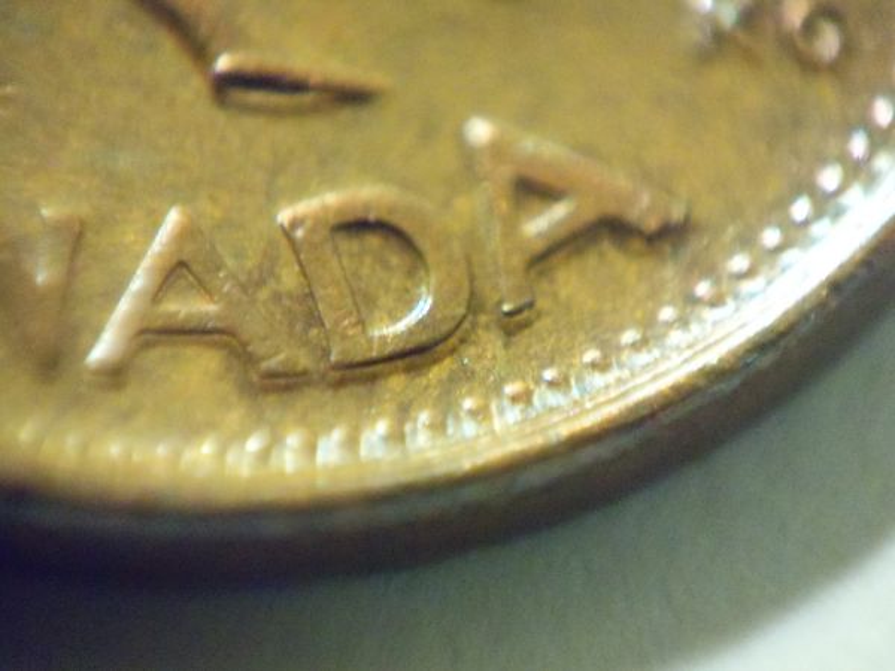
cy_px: 336
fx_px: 6386
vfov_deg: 6.0
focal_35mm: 247
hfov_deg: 8.0
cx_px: 448
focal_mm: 43.8
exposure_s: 1/30
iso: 1600
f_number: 4.4
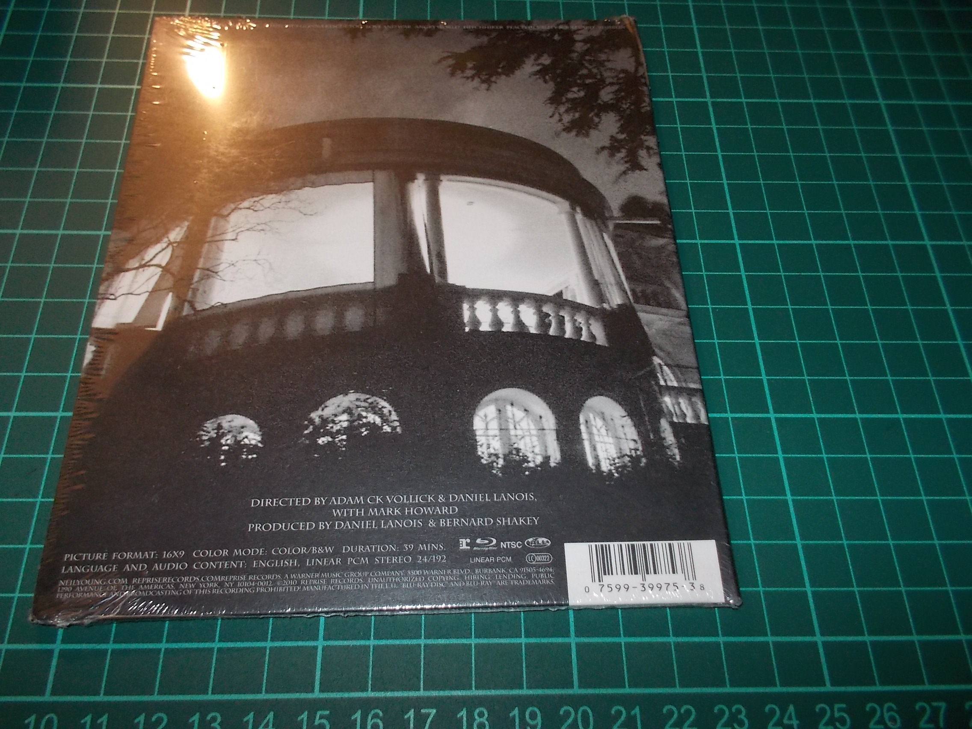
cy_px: 364
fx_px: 814
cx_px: 486
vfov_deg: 48.2
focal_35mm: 29
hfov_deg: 61.7
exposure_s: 1/30
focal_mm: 4.1
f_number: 3.3
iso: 200
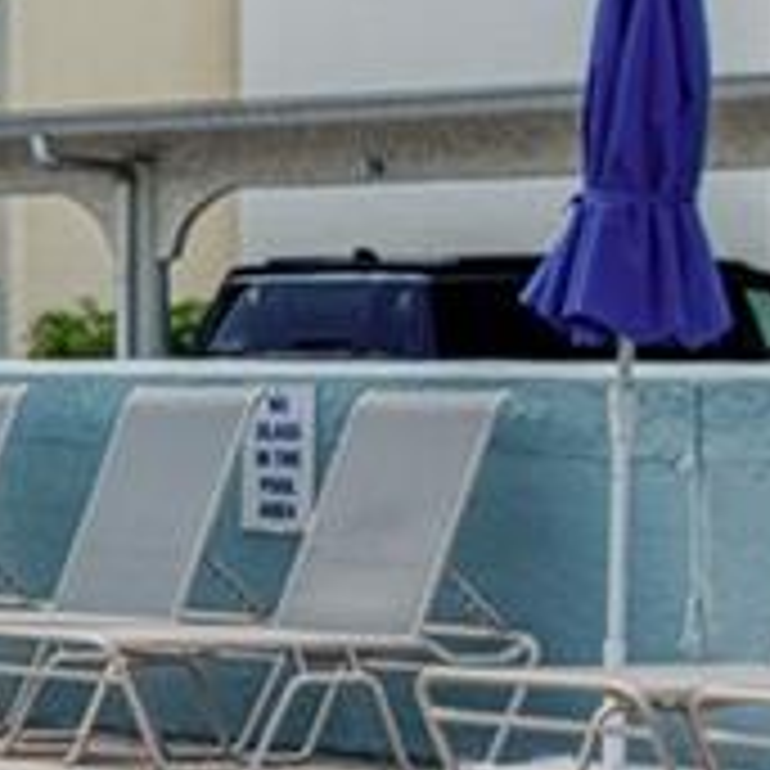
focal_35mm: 183
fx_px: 4605
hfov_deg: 8.5
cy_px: 299
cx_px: -1270
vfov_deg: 9.6
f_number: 8
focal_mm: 23
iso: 200
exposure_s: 1/160
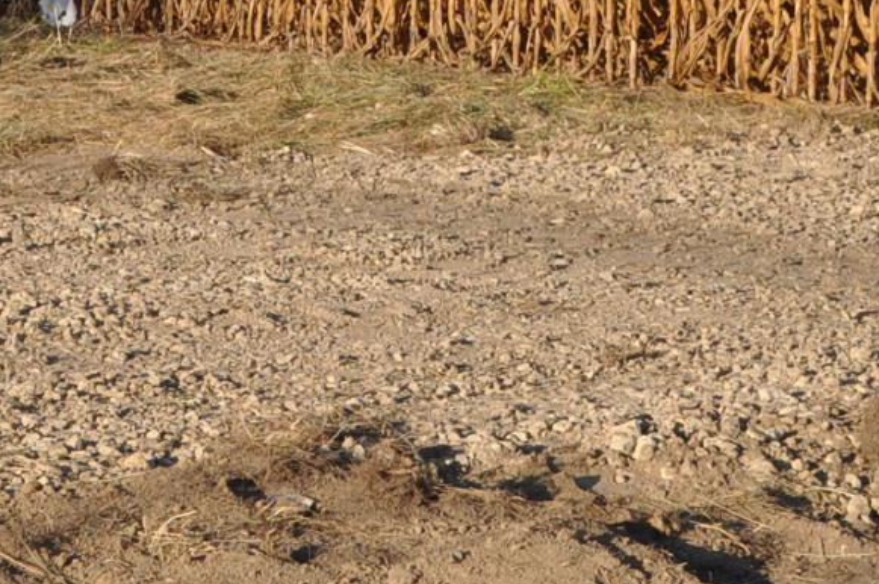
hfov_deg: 12.1
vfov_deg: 8.3
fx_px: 4049
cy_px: 289
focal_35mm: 166
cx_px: -194
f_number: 9
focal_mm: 30
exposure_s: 1/320
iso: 200
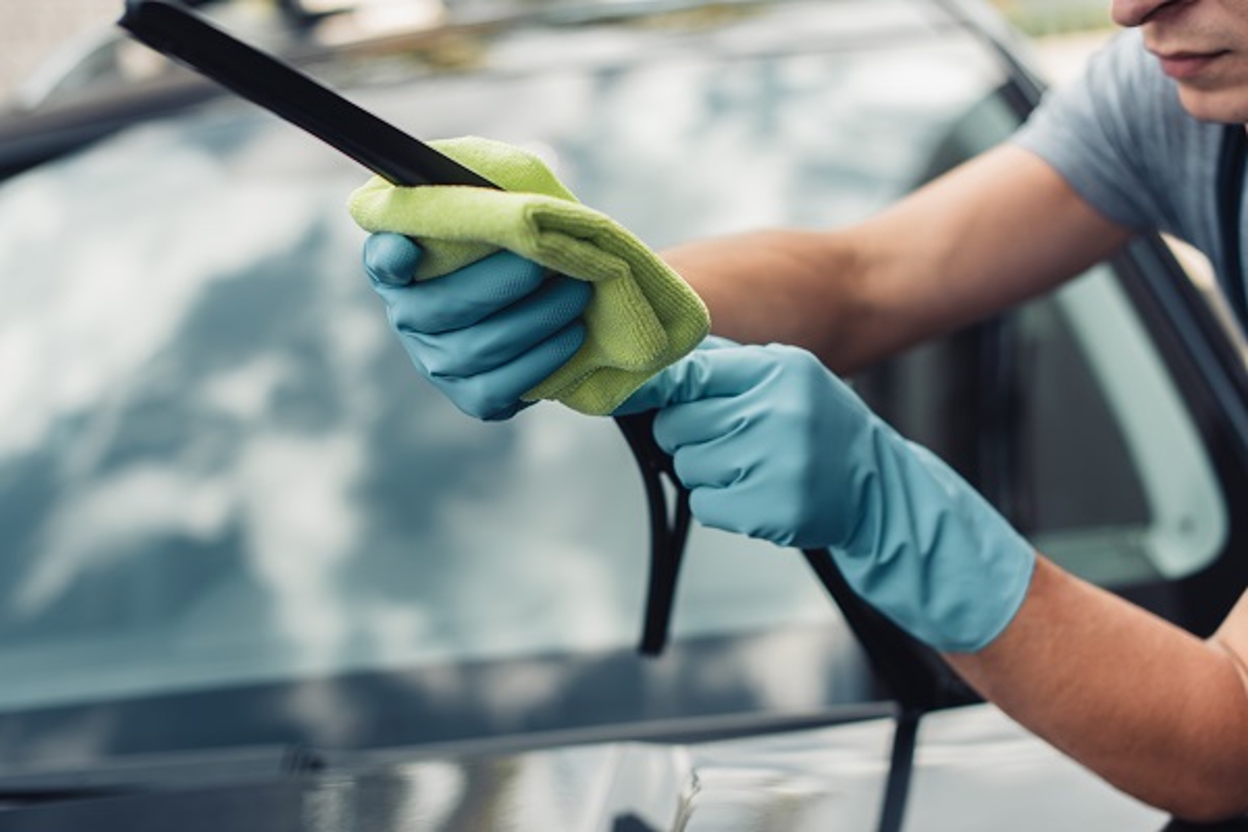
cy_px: 416
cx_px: 624
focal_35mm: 50
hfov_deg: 39.6
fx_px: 1733
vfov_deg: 27.0
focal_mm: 50
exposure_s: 1/500
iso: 100
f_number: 2.5
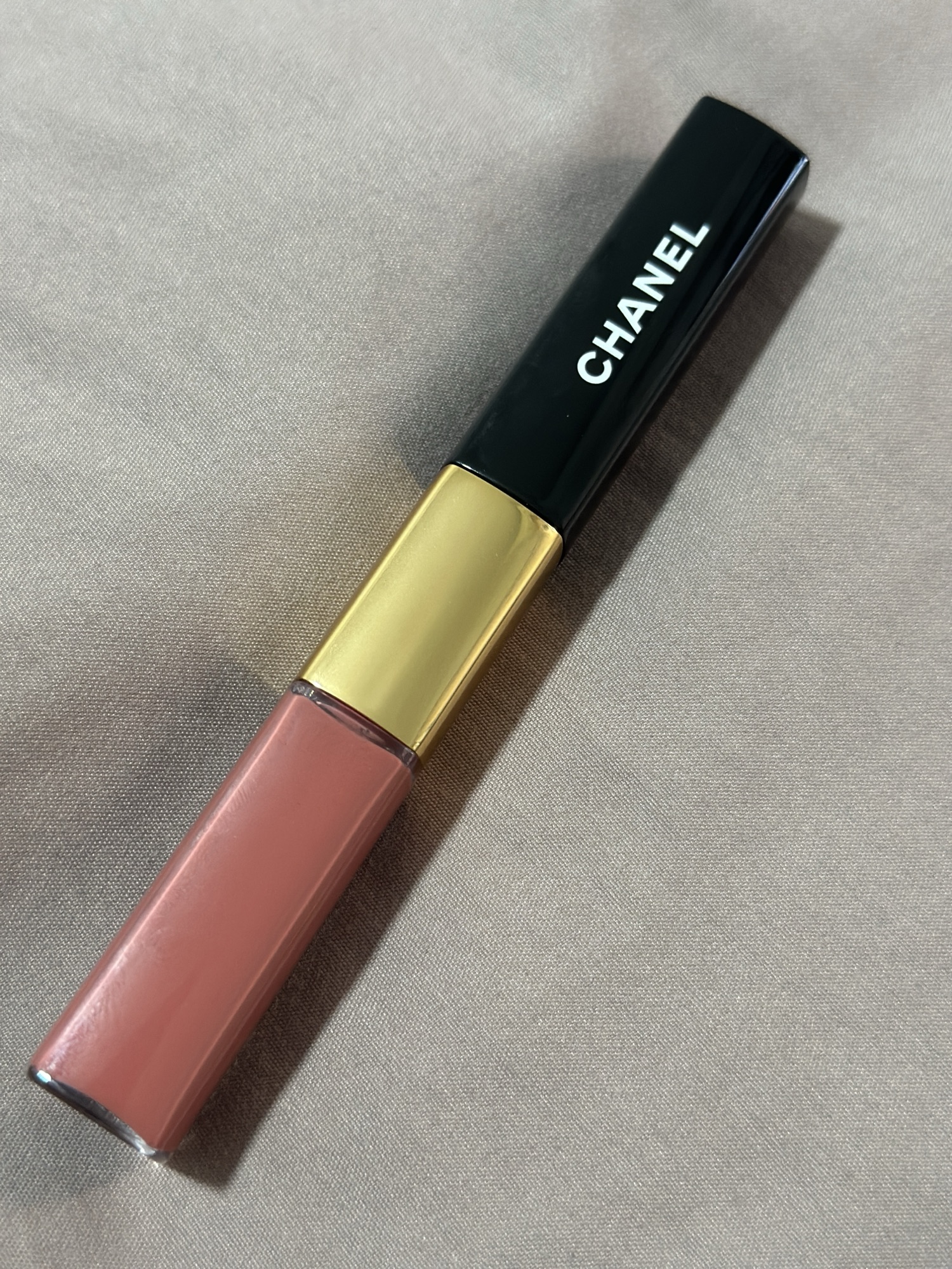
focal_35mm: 48
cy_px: 634
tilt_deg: -70.2
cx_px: 476
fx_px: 1760
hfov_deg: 30.3
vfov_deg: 39.7
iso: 250
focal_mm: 6.86
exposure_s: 1/50
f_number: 1.78
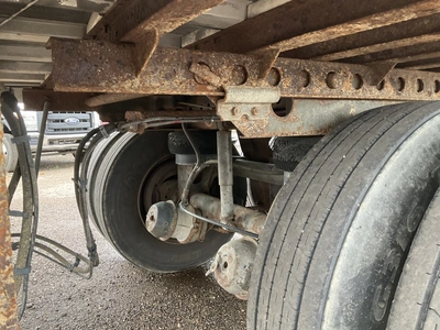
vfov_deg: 48.2
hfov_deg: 61.7
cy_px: 165
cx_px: 220
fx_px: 369
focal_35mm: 29
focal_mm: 3
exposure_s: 1/103
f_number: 1.8
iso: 64
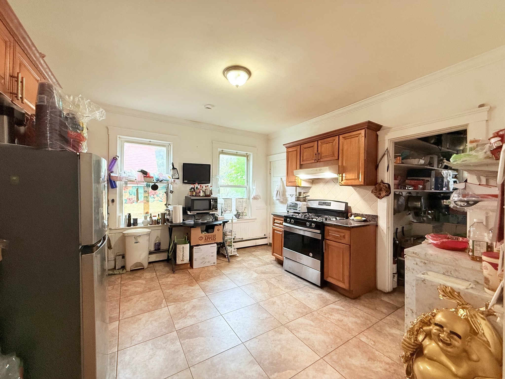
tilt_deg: +1.8
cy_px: 190
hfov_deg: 102.1
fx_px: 204
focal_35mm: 14
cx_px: 252
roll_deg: -0.6
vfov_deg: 85.7
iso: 320
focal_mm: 2.22
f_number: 2.2
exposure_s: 1/120
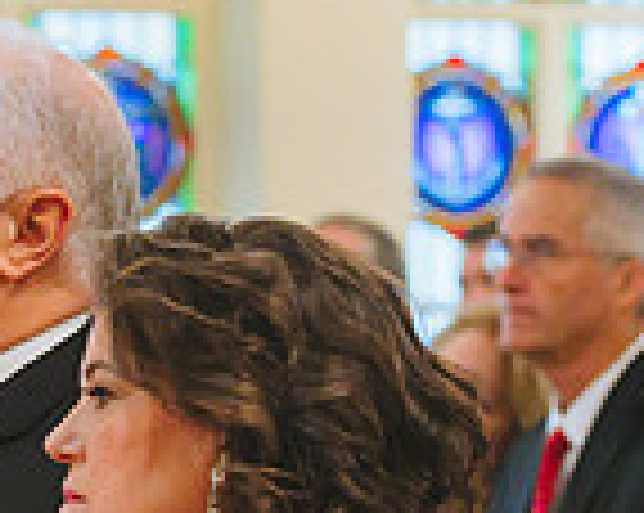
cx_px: -378
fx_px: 5805
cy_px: 765
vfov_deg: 5.0
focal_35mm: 305
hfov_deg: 6.3
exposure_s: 1/200
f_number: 2.8
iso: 2500
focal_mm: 80
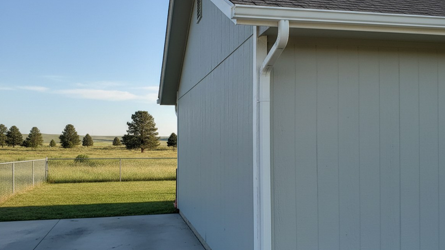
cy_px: 139
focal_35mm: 26
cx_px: 229
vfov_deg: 44.3
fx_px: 307
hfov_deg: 71.9
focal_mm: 6.4
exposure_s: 1/411
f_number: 1.8
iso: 981
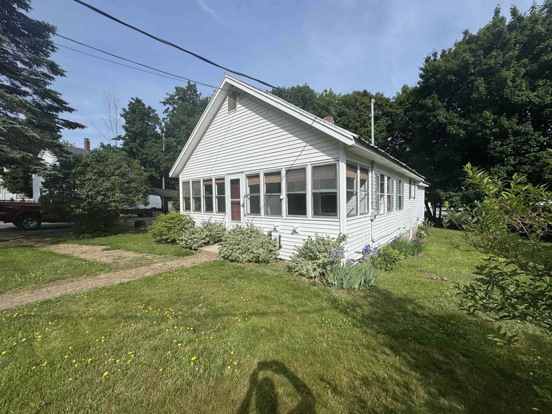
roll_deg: +0.8
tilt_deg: -1.1
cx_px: 276
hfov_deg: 102.1
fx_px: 223
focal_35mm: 14
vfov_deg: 85.7
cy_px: 207
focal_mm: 2.22
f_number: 2.2
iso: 50
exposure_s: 1/2985
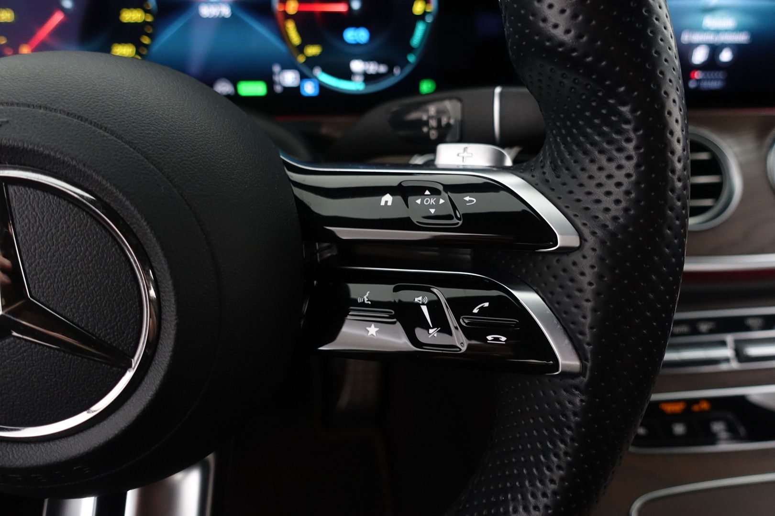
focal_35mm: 24
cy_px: 258
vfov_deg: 53.1
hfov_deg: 73.7
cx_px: 388
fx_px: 517
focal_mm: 8.8
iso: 1000
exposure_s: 1/40
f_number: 2.5
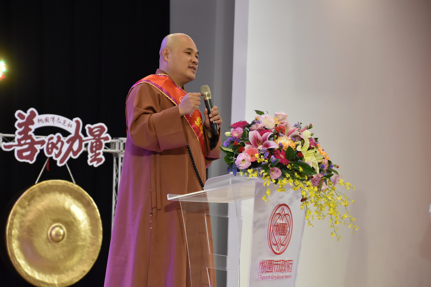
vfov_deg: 9.1
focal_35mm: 150
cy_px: 144
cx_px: 216
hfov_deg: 13.7
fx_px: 1796
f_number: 6.3
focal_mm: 100
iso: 1600
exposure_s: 1/160
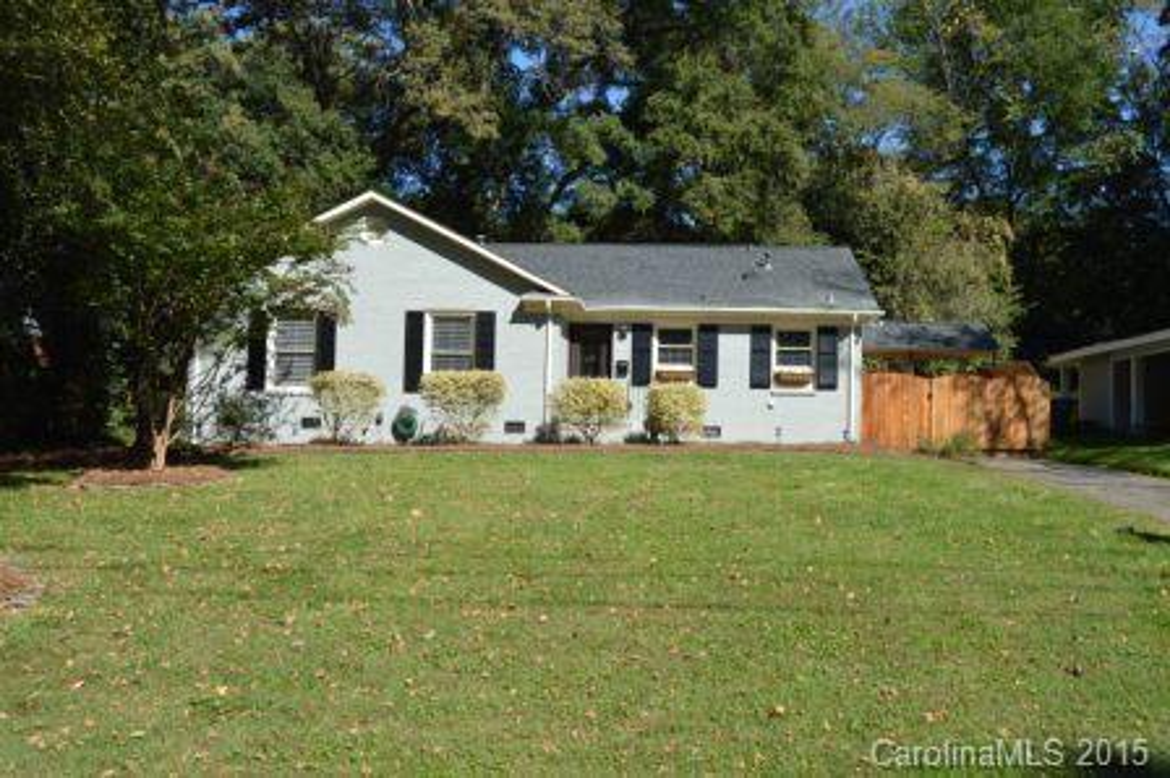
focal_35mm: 33
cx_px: 585
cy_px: 389
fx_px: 1072
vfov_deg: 39.9
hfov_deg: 57.3
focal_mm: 22
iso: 100
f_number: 8
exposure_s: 1/250
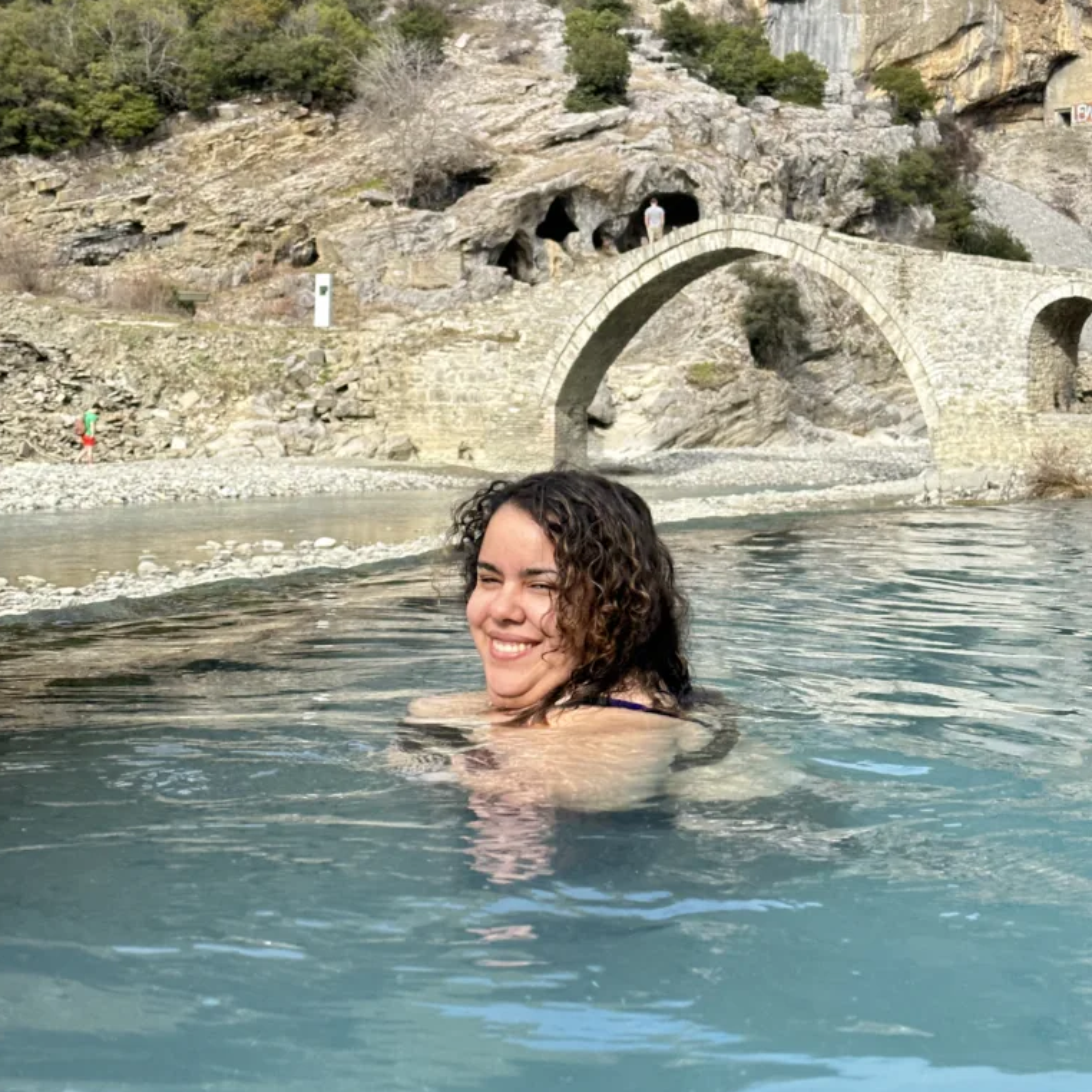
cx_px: 543
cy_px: 423
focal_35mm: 57
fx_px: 2034
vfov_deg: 29.9
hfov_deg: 30.0
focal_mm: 6.86
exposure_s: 1/1133
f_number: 1.78
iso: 64
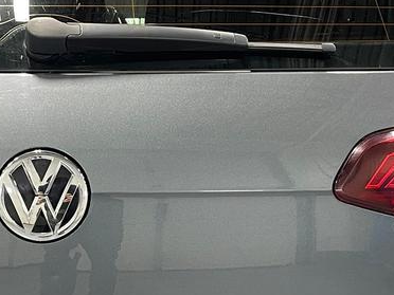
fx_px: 979
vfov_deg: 17.0
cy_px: 259
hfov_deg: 22.2
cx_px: 42
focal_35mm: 86
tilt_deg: -12.7
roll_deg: -0.6
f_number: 1.6
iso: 125
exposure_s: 1/60
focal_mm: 5.1
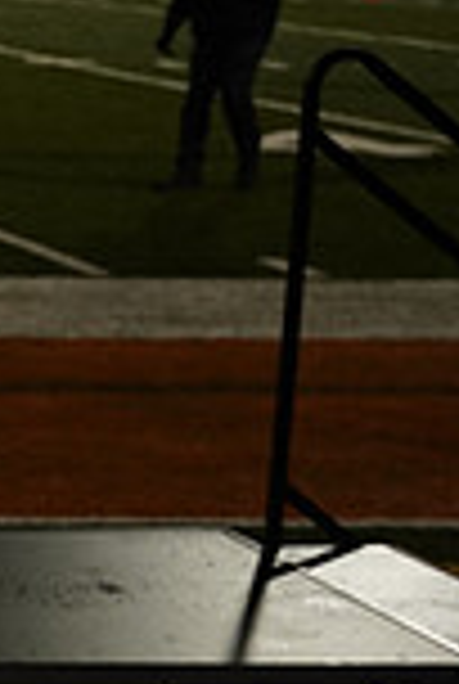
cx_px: -783
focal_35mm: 175
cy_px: 790
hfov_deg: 7.2
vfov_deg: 11.5
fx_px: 3331
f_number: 6.3
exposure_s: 1/200
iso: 2000
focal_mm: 46
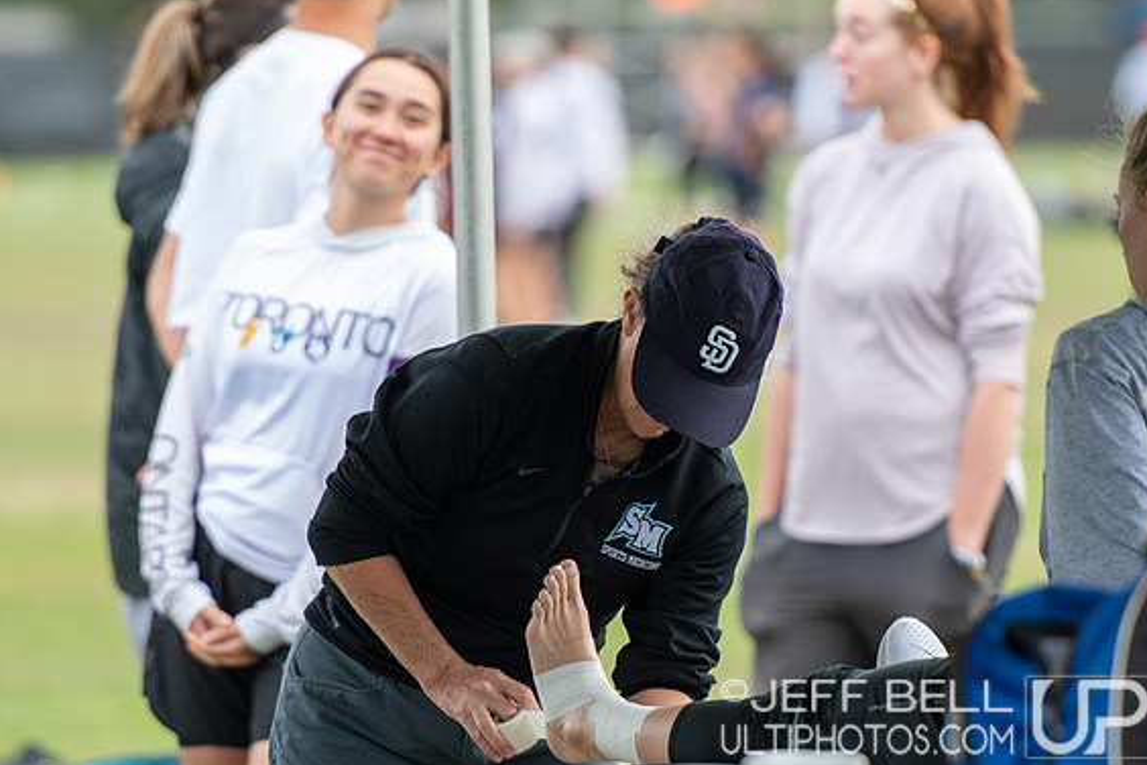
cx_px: 594
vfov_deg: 3.3
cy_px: 418
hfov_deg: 4.9
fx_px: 13317
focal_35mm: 418
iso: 400
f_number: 2.8
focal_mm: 200
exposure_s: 1/500
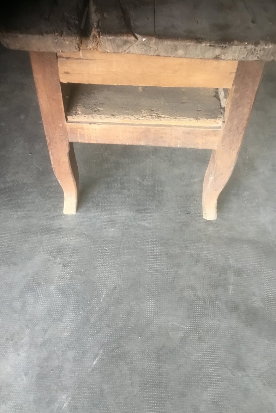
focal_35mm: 33
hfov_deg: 40.0
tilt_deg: -50.6
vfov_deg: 57.2
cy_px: 209
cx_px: 129
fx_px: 379
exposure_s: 1/33
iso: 100
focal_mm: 3.3
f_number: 2.4
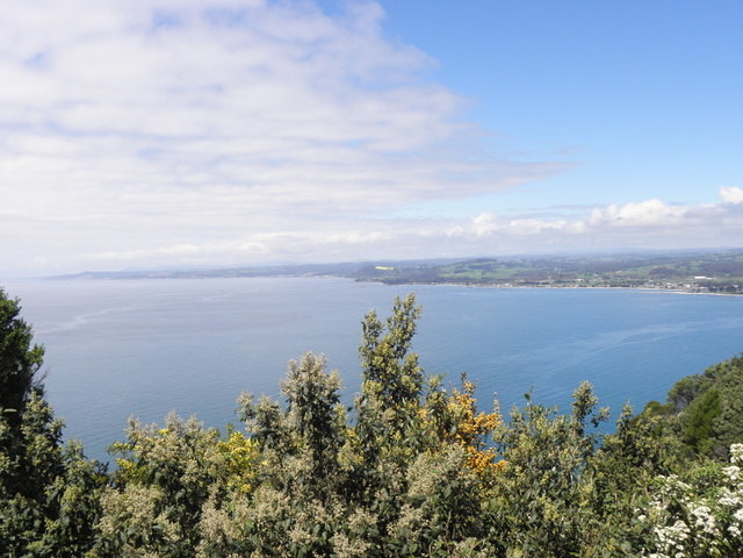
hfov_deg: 54.0
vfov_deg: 41.8
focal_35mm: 34
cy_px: 279
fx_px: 730
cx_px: 372
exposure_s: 1/400
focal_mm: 6.07
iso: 100
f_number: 6.3
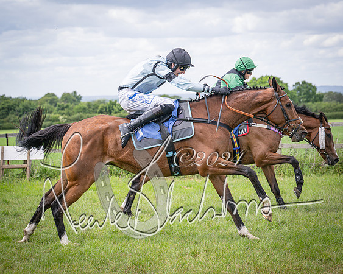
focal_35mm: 85
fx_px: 861
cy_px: 137
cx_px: 176
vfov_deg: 18.1
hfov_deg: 22.5
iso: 400
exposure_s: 1/2000
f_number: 4
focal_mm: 70
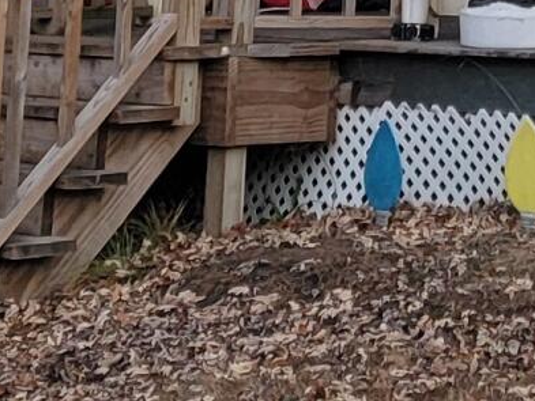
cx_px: 644
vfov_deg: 7.5
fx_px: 2829
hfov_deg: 10.6
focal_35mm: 183
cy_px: -613
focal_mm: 6.7
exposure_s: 1/120
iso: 125
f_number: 1.8
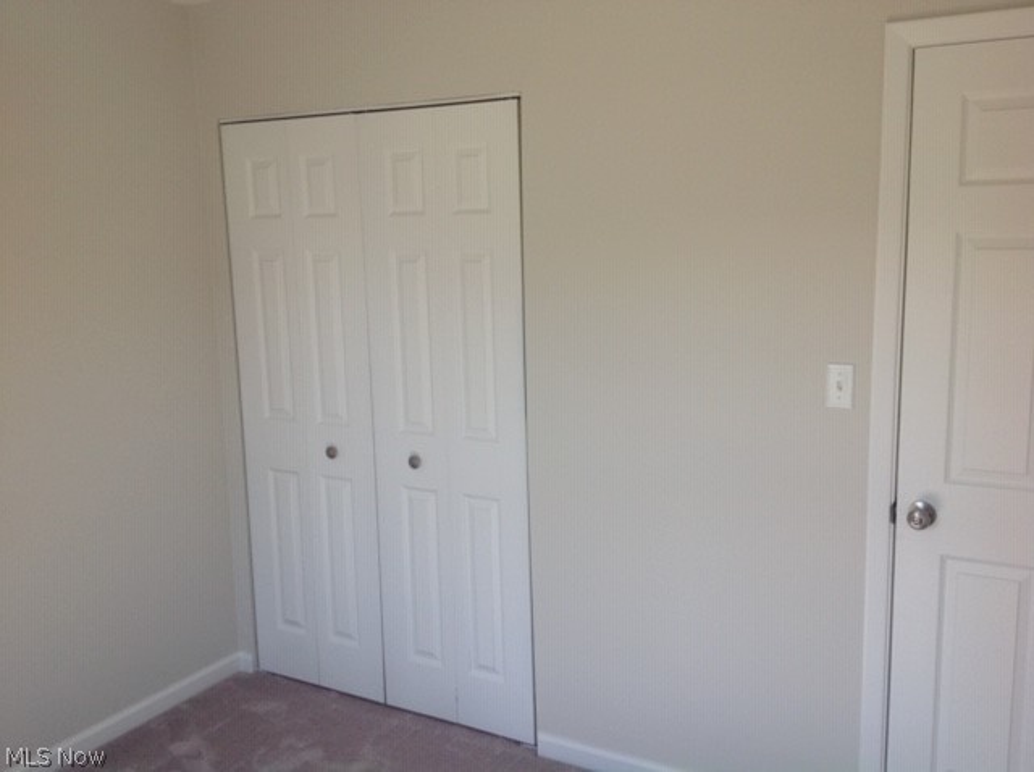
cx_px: 517
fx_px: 1044
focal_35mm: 35
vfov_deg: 40.6
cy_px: 386
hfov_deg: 52.7
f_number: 2.4
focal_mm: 4.28
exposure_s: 1/120
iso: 50
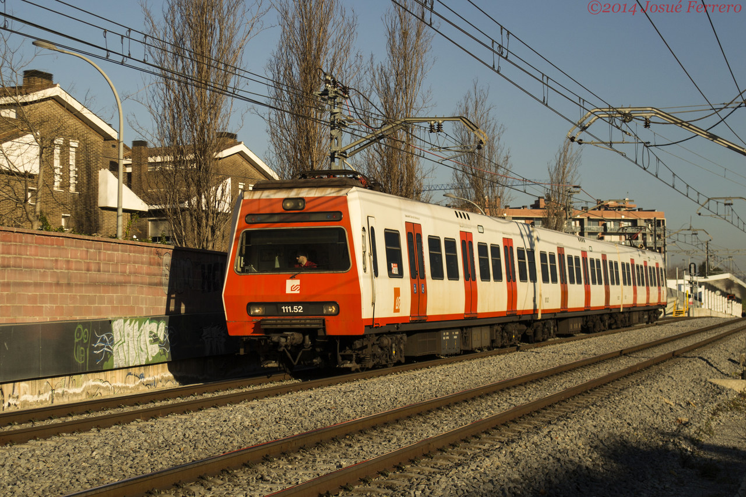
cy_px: 248
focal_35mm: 68
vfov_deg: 20.2
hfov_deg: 29.9
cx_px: 373
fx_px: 1398
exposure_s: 1/250
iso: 100
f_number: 5.3
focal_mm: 45
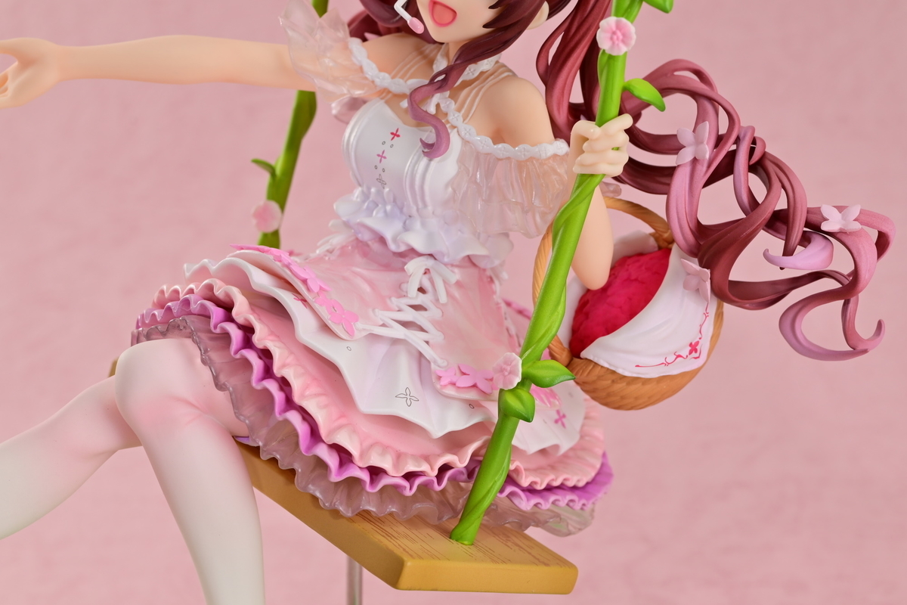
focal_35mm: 75
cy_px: 302
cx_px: 454
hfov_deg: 27.0
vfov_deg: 18.2
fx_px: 1889
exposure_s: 2
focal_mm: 50
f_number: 11
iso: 100
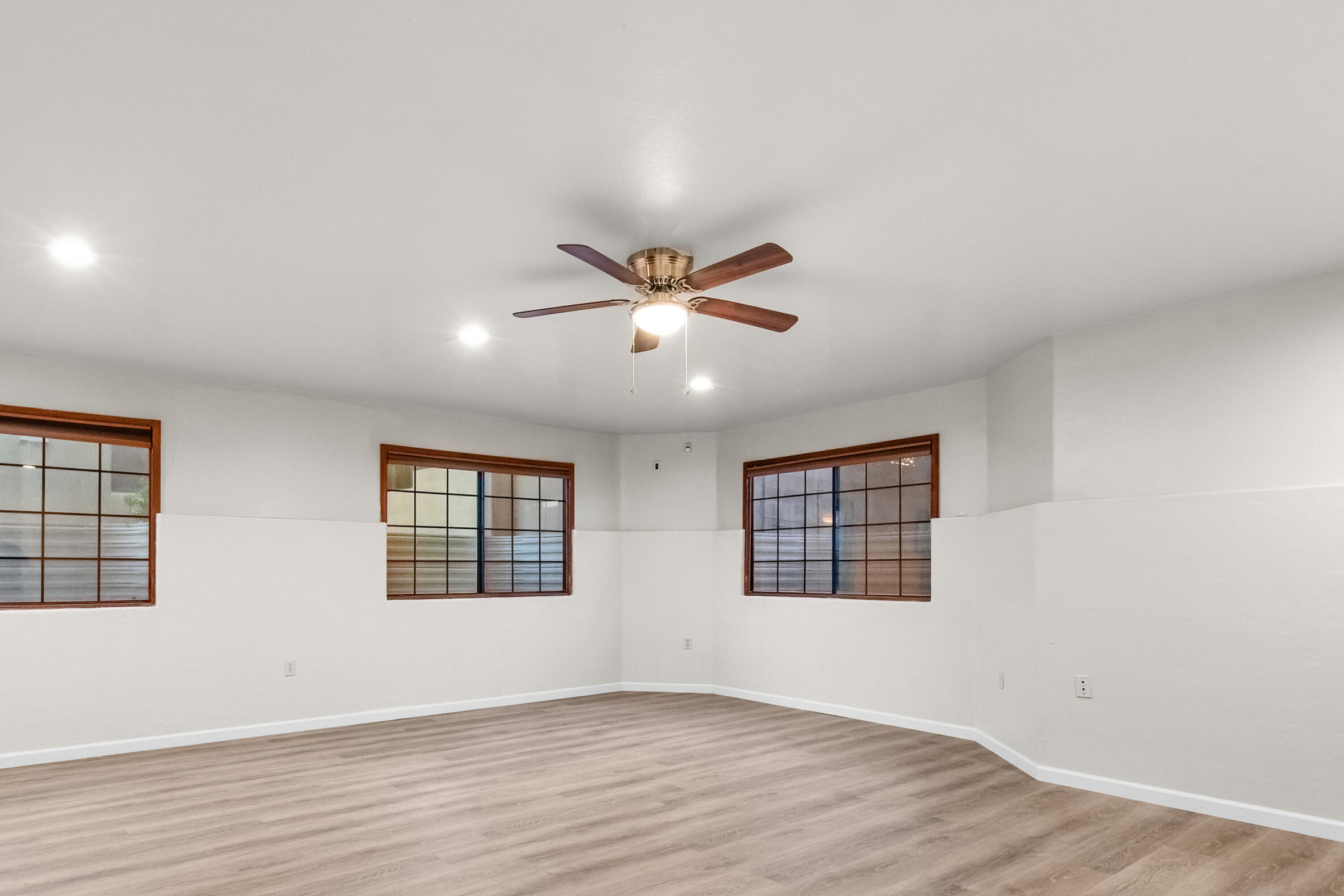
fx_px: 709
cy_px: 554
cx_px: 593
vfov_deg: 63.7
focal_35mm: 19
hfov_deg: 86.5
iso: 1250
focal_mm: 10
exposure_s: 1/6
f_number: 13
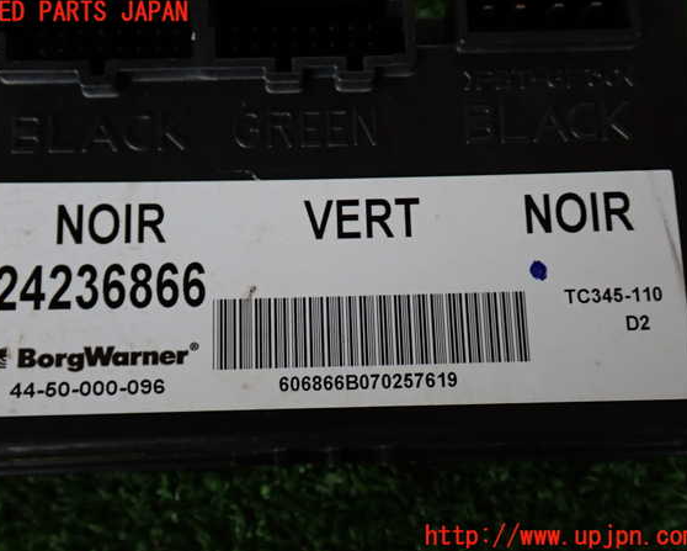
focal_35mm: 43
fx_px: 875
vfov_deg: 34.9
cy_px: 275
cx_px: 334
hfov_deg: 42.9
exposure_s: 1/40
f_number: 2.8
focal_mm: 7.31
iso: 200
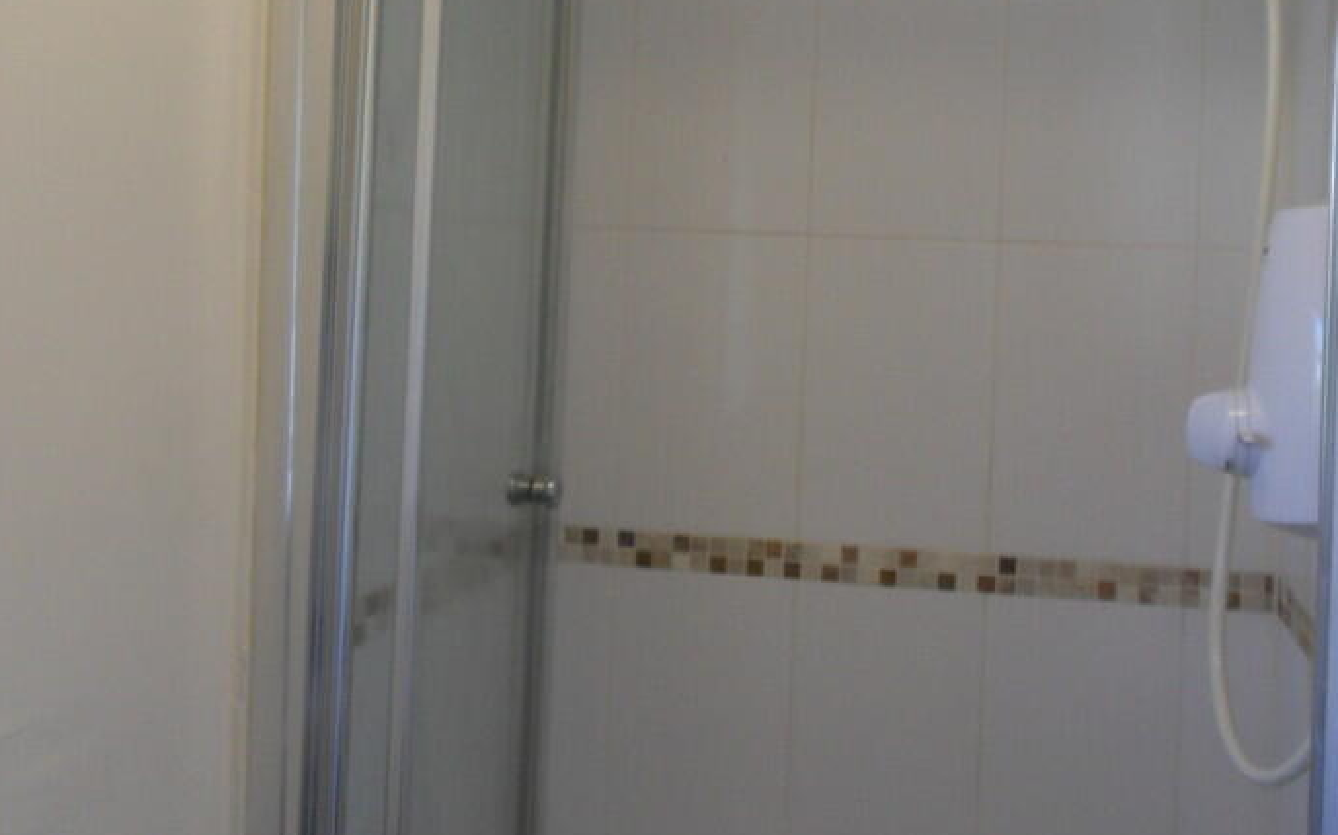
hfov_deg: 51.3
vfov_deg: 33.1
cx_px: 792
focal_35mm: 38
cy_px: 240
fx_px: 1385
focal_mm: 4.2
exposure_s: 1/60
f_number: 3.3
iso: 100
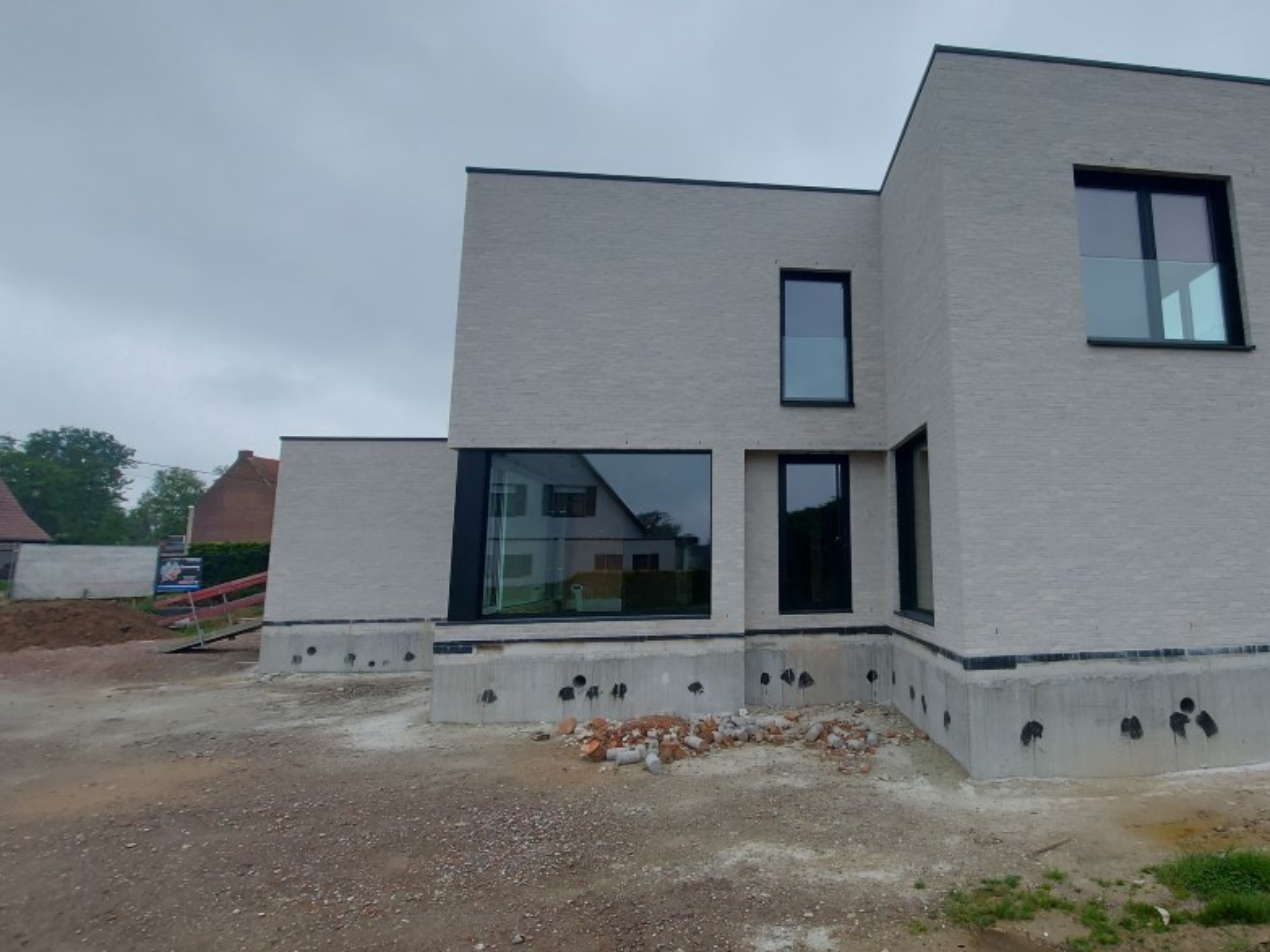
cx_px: 827
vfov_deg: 74.7
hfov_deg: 88.4
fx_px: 624
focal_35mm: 17
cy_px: 464
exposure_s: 1/898
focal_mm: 1.74
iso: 50
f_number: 2.2
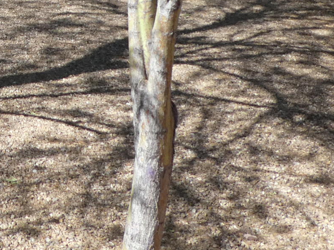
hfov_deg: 19.7
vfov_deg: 15.5
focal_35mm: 91
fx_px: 878
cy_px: -65
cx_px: -106
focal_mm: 4.3
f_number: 3.3
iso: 80
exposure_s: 1/400
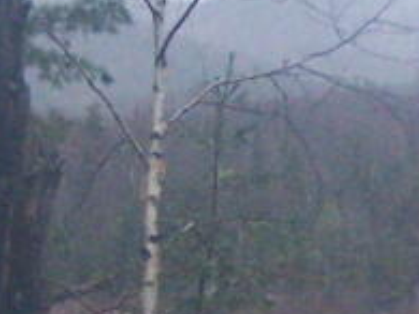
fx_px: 2419
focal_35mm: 200
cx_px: 460
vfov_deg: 7.4
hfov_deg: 9.8
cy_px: 292
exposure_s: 1/800
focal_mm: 6.3
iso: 400
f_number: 2.8
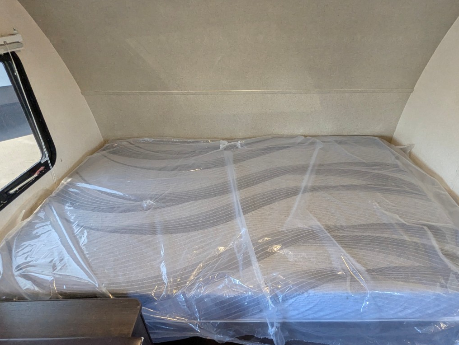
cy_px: 208
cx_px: 249
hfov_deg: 76.2
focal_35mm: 22
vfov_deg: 60.7
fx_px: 292
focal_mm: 2.35
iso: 305
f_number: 2.2
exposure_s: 1/83.4
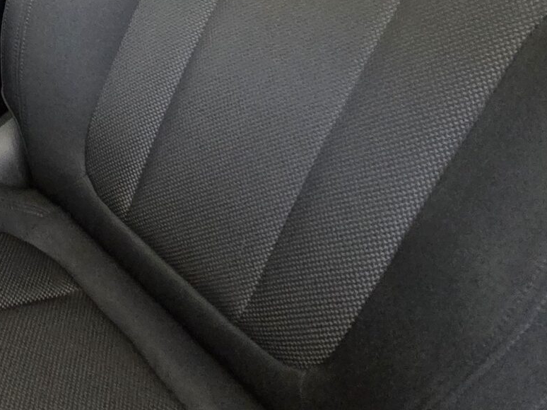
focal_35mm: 43
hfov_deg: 37.1
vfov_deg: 26.9
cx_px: -49
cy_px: -156
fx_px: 679
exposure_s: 1/61
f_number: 2.2
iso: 500
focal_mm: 2.2
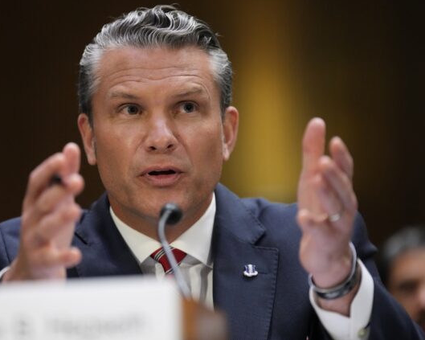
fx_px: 2855
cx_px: 174
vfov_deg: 6.8
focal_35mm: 227
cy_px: 169
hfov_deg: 8.5
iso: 4000
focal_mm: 200
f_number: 2.8
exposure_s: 1/400
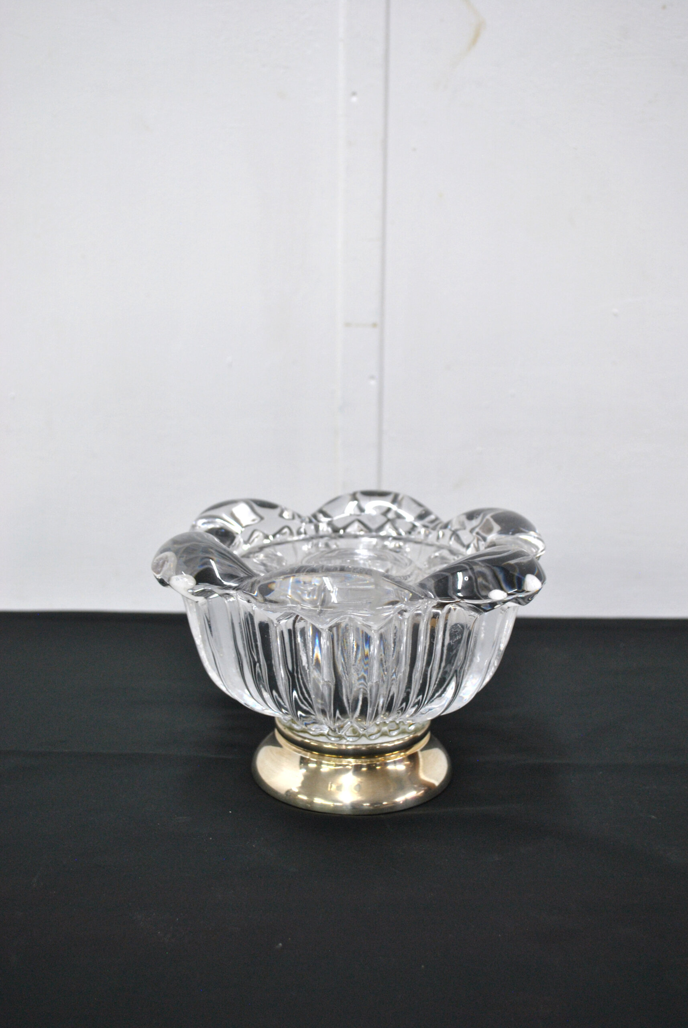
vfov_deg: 49.5
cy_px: 514
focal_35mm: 39
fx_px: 1115
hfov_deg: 34.3
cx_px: 344
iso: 400
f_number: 4.2
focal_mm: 26
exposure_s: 1/30
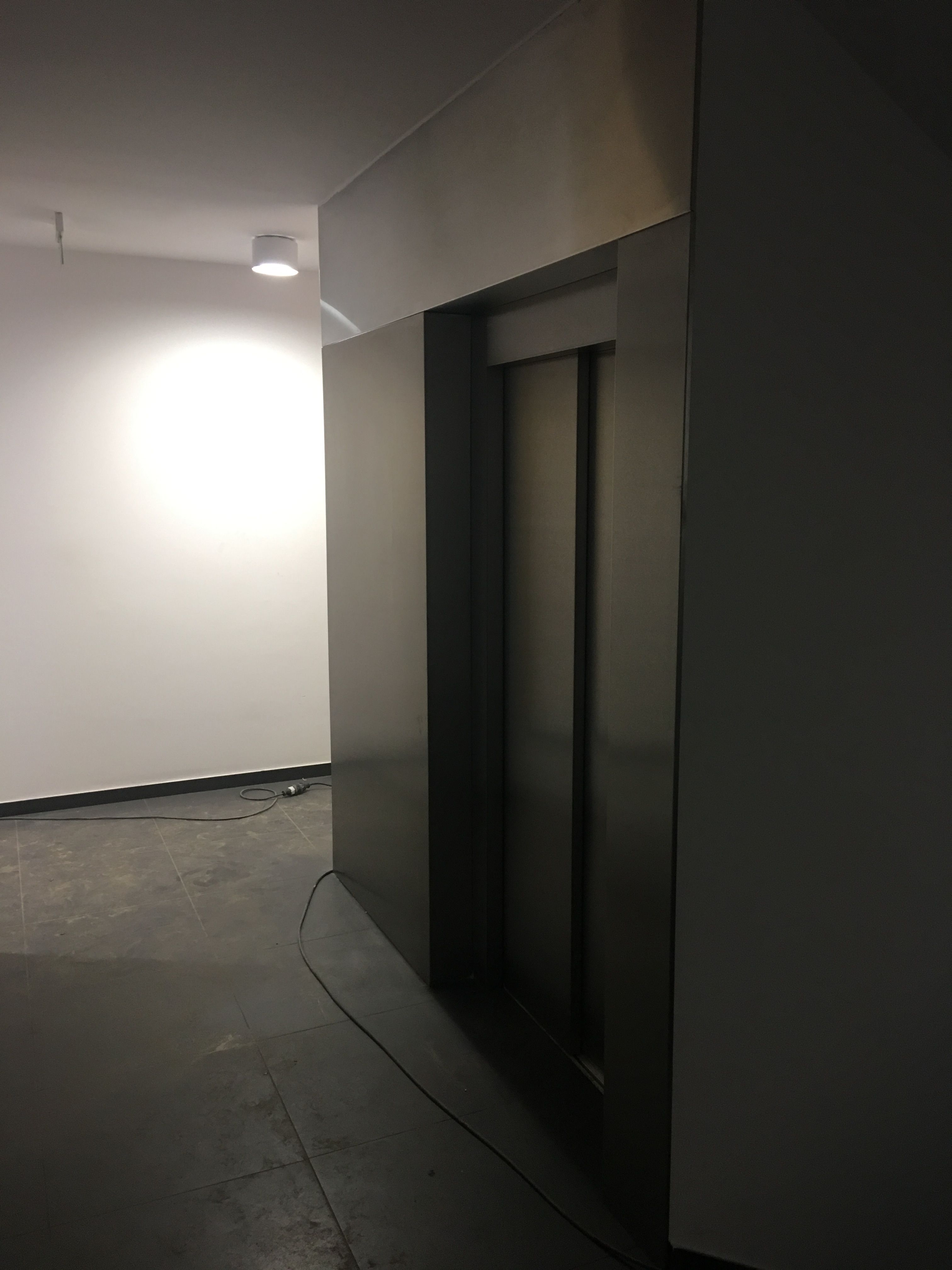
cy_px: 635
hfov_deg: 48.2
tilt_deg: -7.8
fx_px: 1063
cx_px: 476
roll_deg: -0.9
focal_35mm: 29
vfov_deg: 61.7
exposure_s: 1/17
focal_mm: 4.15
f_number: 2.2
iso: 80
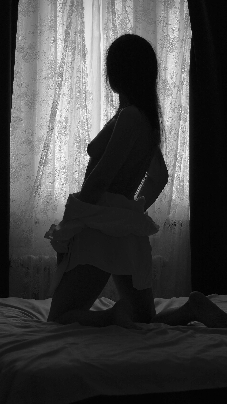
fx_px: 963
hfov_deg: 13.4
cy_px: 202
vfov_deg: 23.7
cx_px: 117
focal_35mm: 90
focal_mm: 85
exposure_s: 1/8
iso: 200
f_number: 8
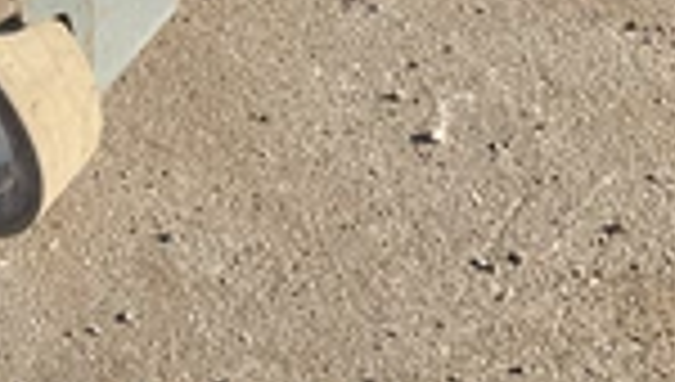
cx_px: 4
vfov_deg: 13.2
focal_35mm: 84
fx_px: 1506
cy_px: -279
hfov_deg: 24.2
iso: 25
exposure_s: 1/929
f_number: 1.8
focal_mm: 3
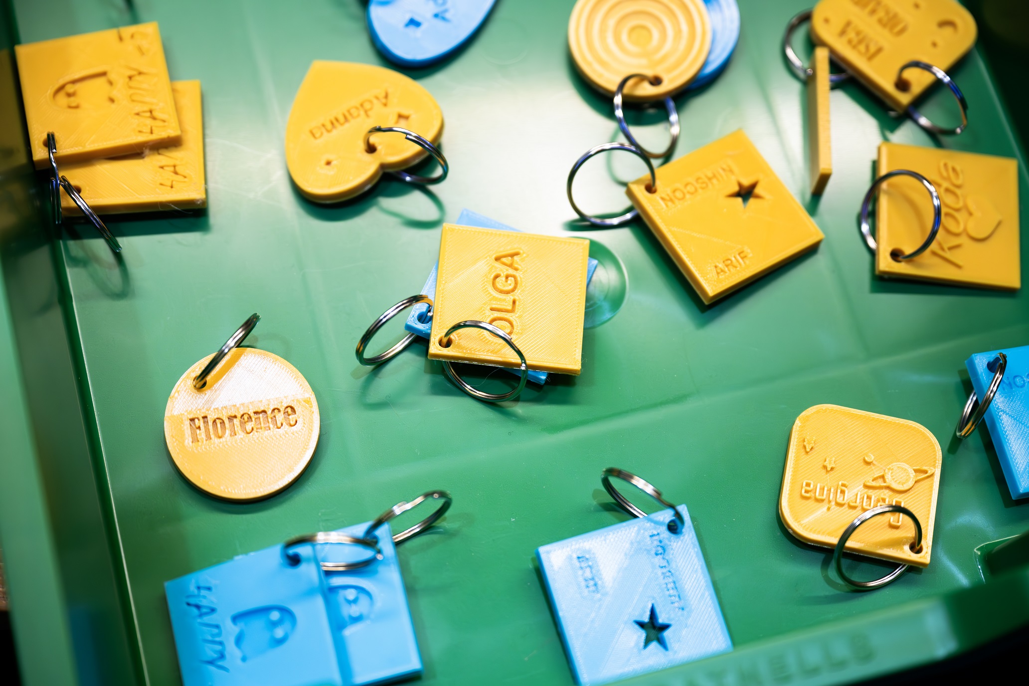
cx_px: 514
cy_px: 343
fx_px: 2001
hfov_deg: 28.8
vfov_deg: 19.5
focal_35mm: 70
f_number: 3.2
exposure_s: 1/250
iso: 2500
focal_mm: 70
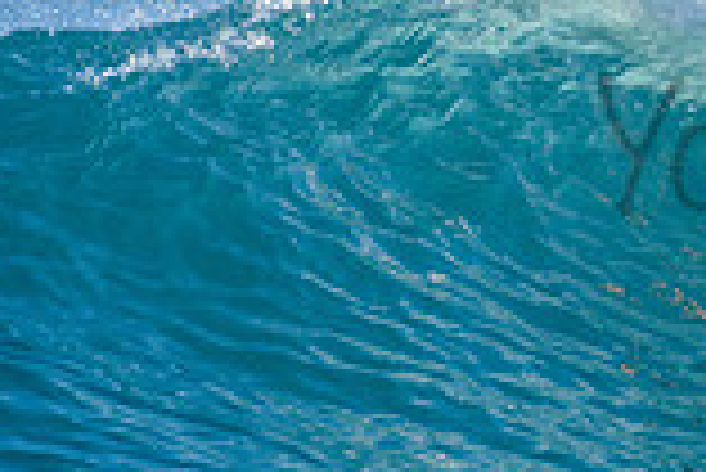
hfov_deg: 1.1
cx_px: 1061
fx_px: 36235
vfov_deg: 0.7
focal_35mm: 1846
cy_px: 106
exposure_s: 1/2000
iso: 450
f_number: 5.6
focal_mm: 500
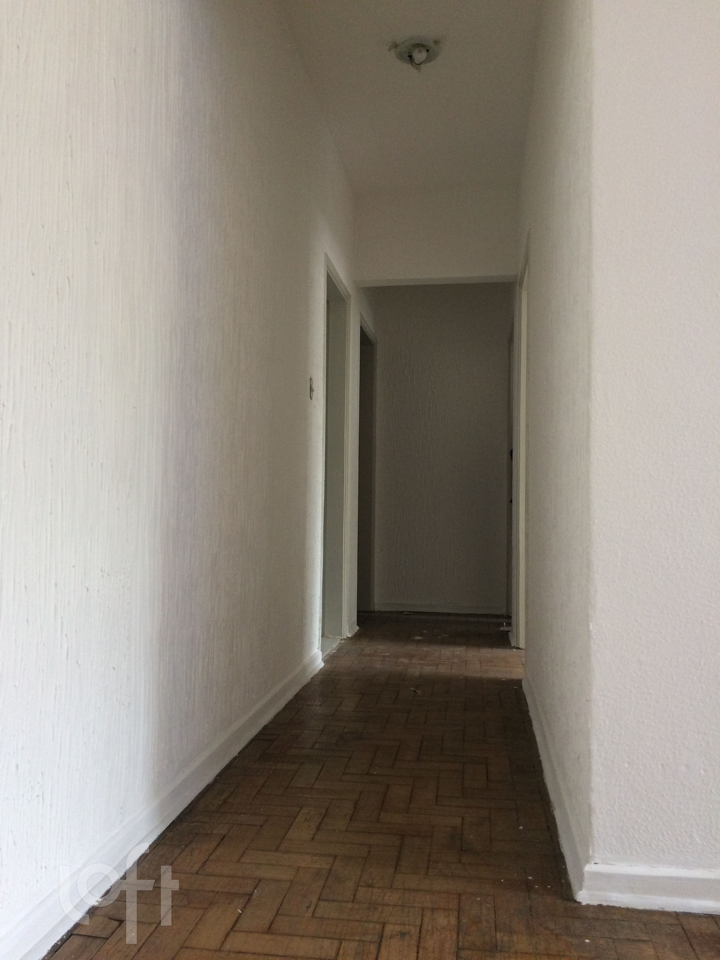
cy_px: 480
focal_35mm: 29
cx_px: 360
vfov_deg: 61.7
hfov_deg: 48.2
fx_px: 804
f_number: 2.2
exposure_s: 1/30
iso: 200
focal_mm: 4.15
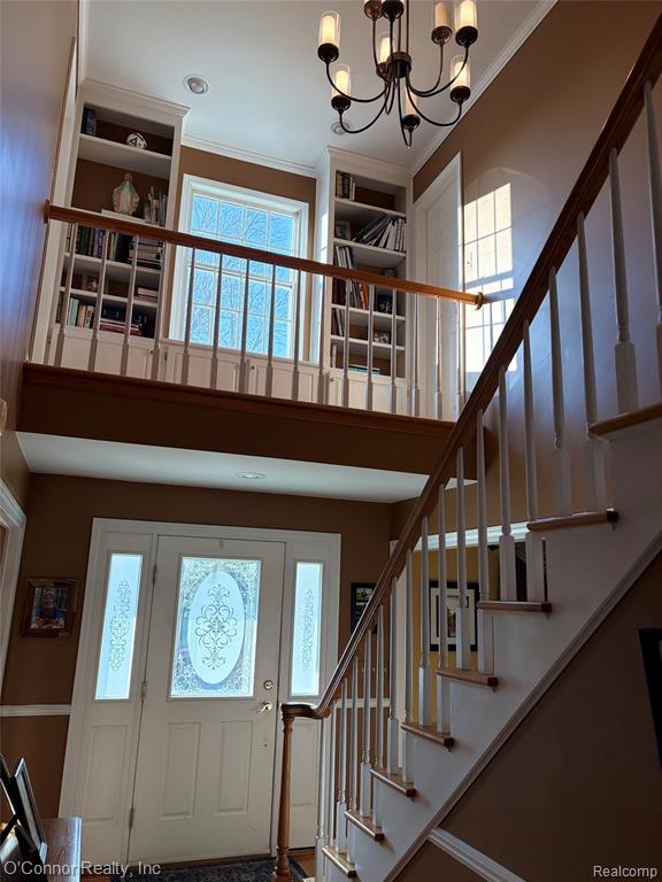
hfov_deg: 53.1
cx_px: 331
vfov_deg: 67.3
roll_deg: -2.1
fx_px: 663
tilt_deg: +13.6
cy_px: 441
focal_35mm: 26
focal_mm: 5.96
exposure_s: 1/240
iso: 125
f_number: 1.6
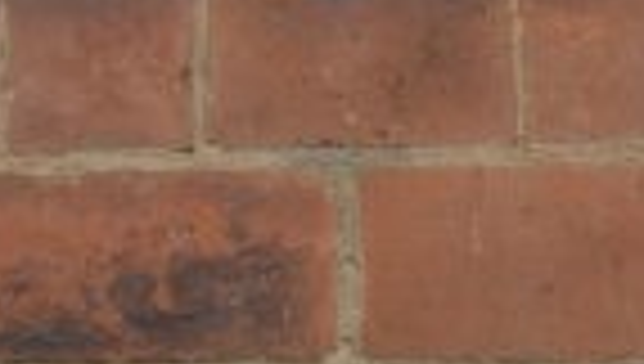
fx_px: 2754
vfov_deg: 7.3
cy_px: -393
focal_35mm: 161
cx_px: 311
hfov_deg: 13.3
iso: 320
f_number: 5.6
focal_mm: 24
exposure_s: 1/125
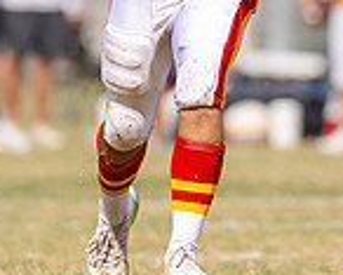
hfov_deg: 1.7
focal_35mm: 1146
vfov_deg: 1.4
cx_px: 290
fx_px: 11641
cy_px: -2
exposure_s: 1/5000
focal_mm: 200
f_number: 2.8
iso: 160
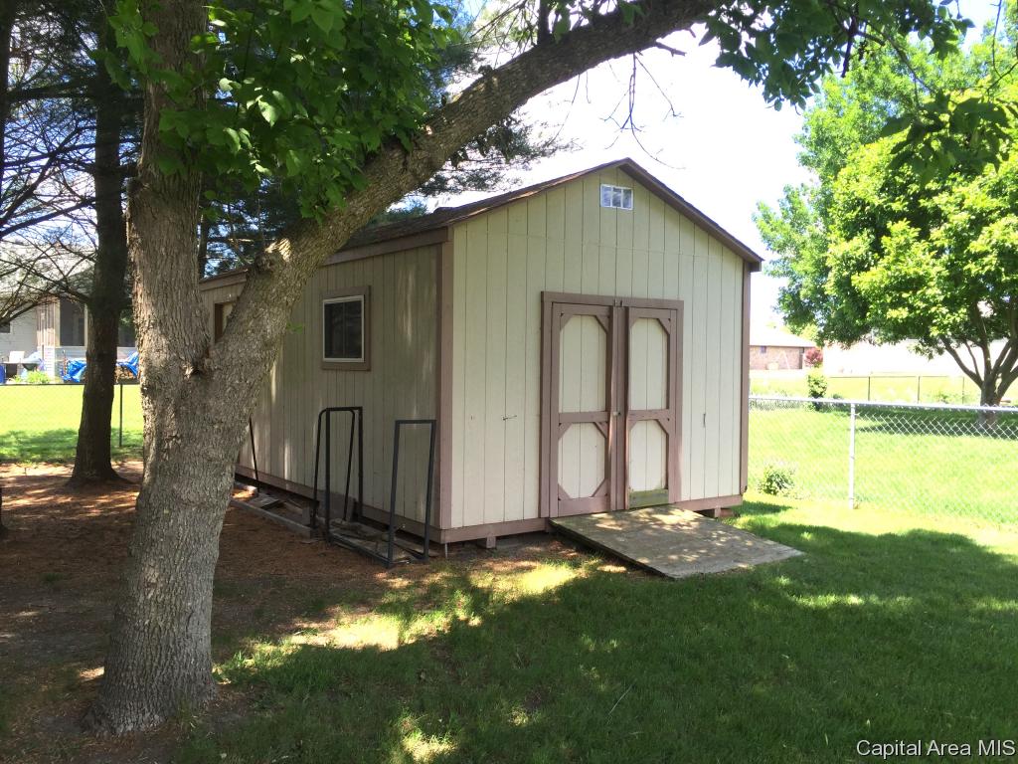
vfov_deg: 48.2
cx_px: 509
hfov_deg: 61.7
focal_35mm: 29
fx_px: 853
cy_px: 382
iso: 32
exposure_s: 1/366
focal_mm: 4.15
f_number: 2.2
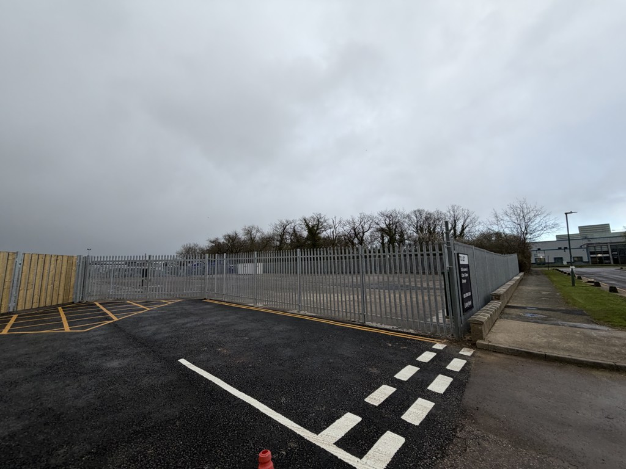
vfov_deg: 85.7
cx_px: 313
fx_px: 253
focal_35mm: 14
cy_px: 234
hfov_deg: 102.1
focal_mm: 2.22
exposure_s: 1/502
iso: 64
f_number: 2.2
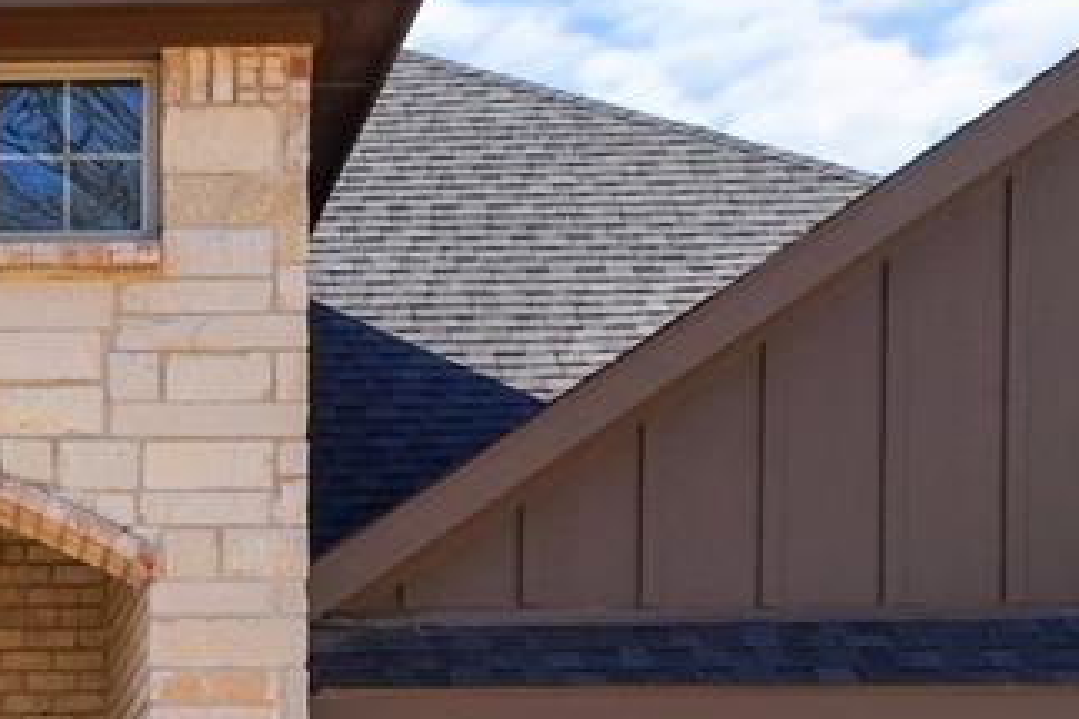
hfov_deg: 19.8
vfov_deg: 13.2
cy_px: 1088
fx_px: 2937
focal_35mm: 98
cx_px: -140
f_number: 9
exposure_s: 1/640
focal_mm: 20.9
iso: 640
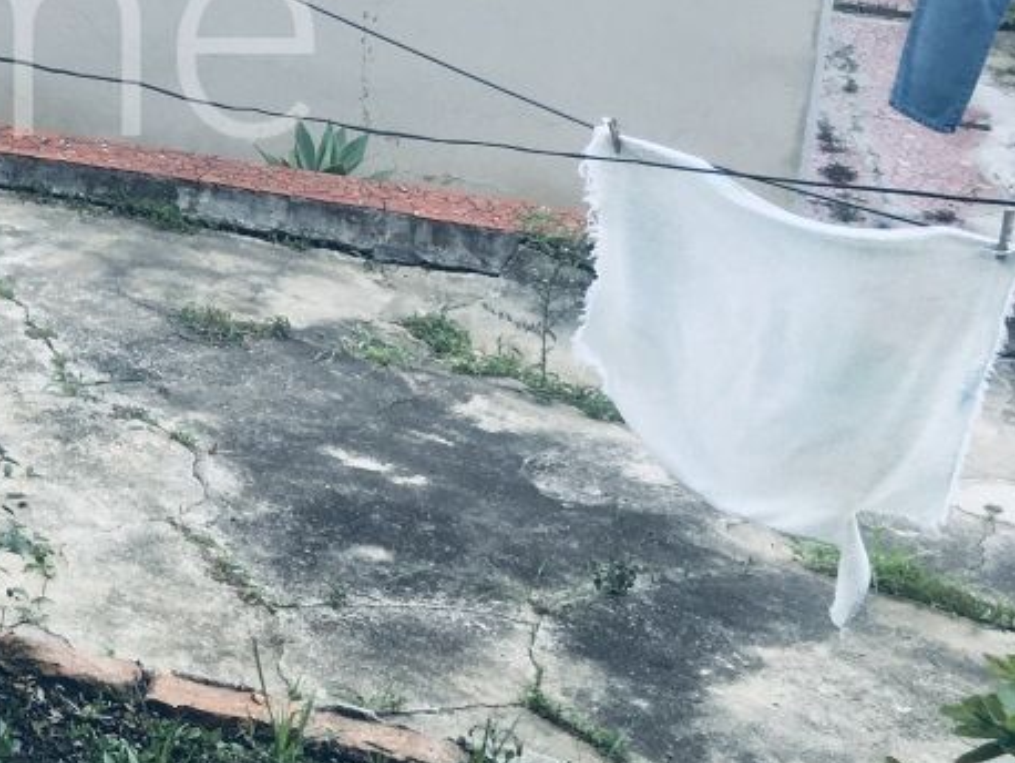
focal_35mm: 81
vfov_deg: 17.6
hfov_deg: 21.5
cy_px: -78
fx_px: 2376
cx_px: -350
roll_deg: -0.1
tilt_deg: -15.1
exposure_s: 1/444
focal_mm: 4.15
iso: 25
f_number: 2.2
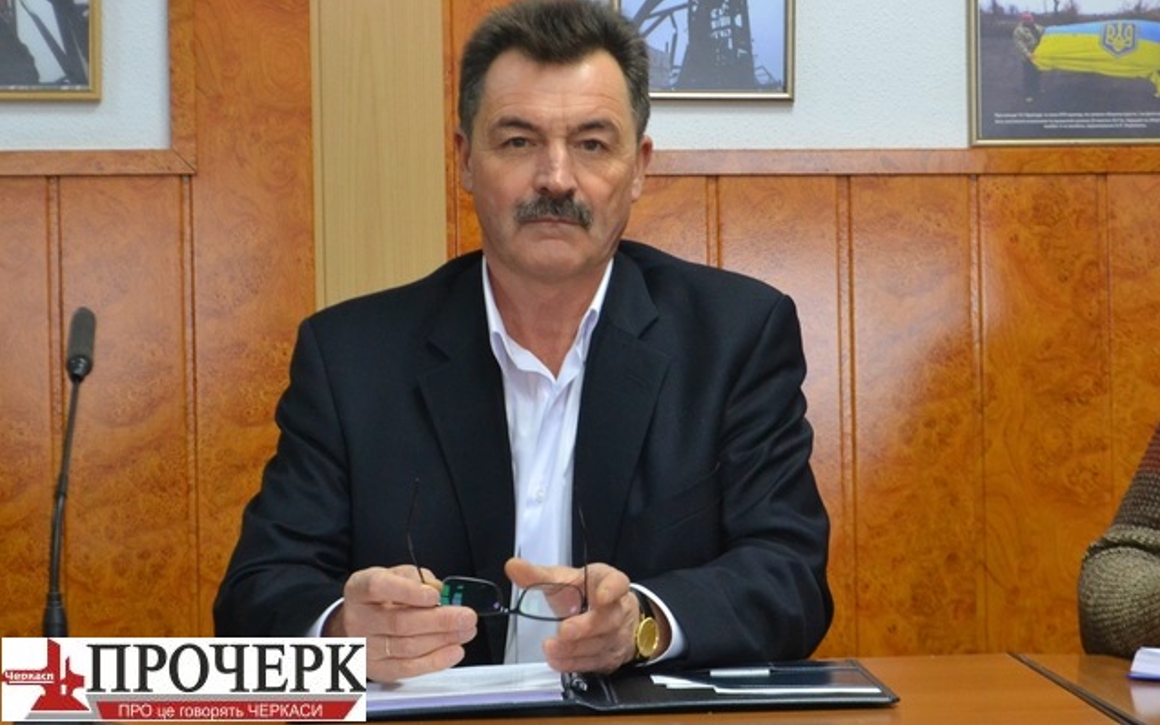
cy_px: 342
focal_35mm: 85
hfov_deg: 24.5
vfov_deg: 15.4
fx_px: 2672
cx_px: 579
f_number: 5.6
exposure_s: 1/60
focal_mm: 55
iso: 2000
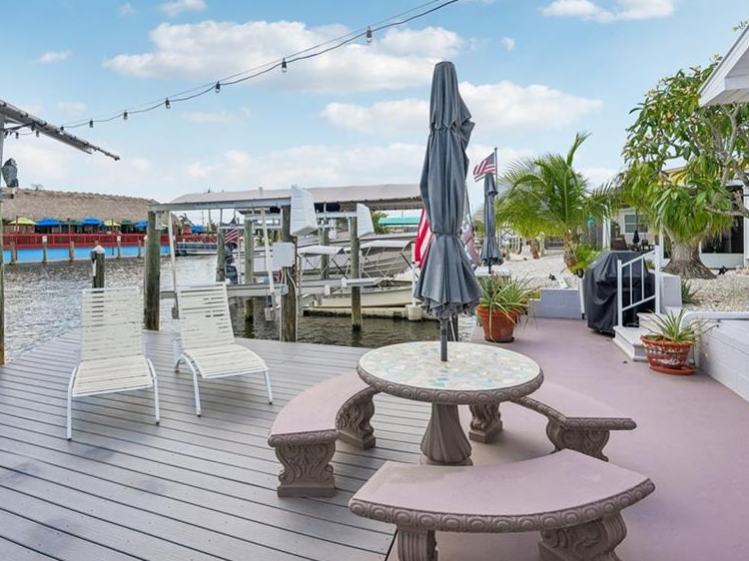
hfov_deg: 78.7
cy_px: 233
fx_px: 454
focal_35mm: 21
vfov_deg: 63.0
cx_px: 332
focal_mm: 16
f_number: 8
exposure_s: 1/1600
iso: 400
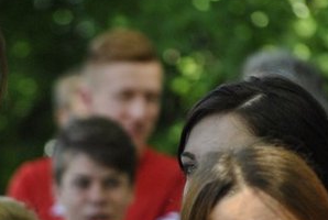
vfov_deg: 2.1
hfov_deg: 3.1
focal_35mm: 654
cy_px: 226
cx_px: 128
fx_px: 5971
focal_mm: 200
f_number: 5.6
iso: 800
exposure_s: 1/320
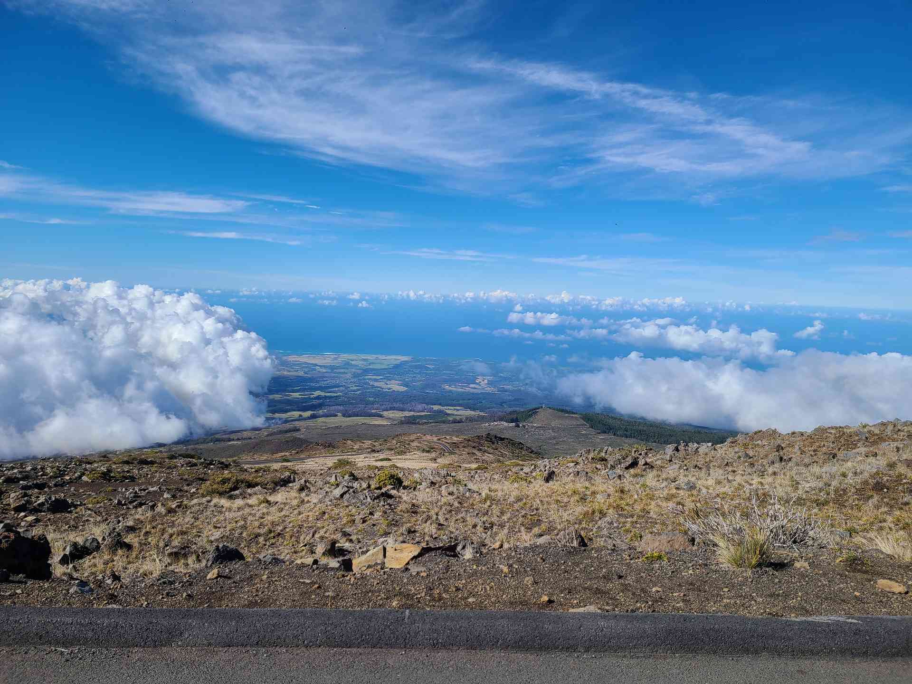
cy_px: 342
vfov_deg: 53.1
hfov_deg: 67.3
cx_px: 456
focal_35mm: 26
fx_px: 685
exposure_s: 1/3363
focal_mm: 5.4
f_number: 1.8
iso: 40
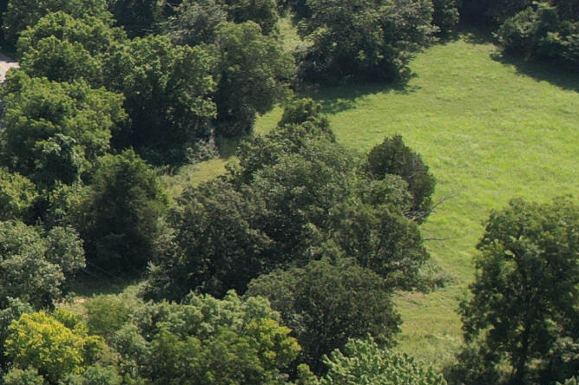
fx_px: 1591
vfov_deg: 13.8
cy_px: 127
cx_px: -470
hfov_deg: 16.9
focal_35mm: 99
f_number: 2.8
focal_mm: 8.38
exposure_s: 1/320
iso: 110
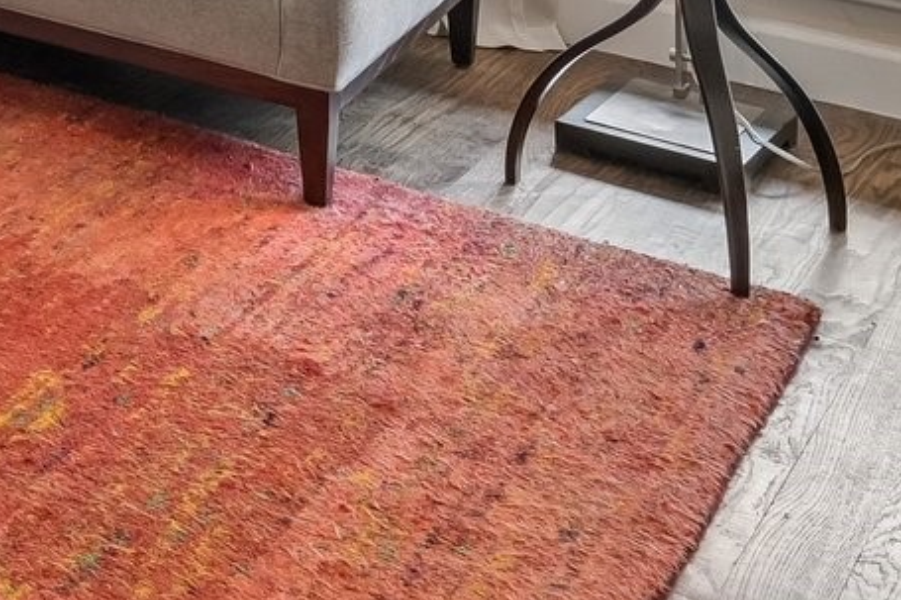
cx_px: -931
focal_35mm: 81
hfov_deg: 17.4
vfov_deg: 13.5
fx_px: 2026
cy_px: -724
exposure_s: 1/25
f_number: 8
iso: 400
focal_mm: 18
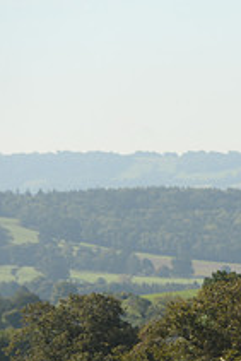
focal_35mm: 549
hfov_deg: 2.5
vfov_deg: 3.8
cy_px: 303
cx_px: 426
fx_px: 5503
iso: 450
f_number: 5
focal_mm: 200
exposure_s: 1/1250
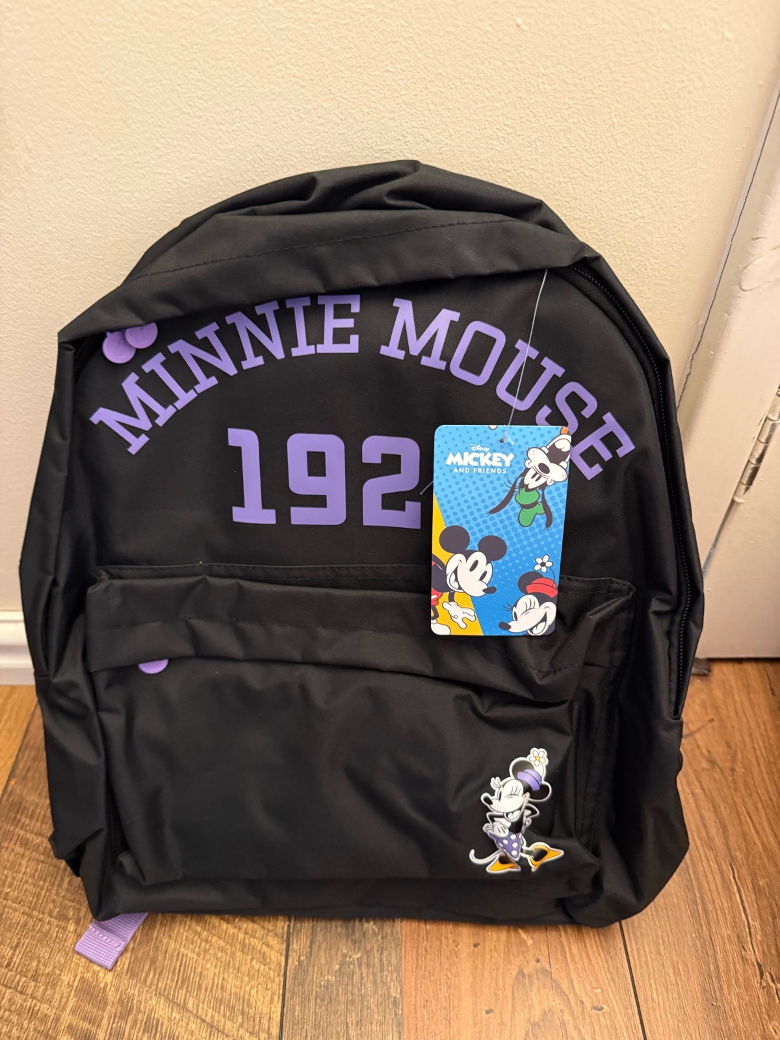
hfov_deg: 56.8
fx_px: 721
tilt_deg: -41.3
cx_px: 390
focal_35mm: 24
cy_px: 520
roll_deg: -1.9
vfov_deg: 71.6
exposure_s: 1/33
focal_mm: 6.76
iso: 800
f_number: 1.78
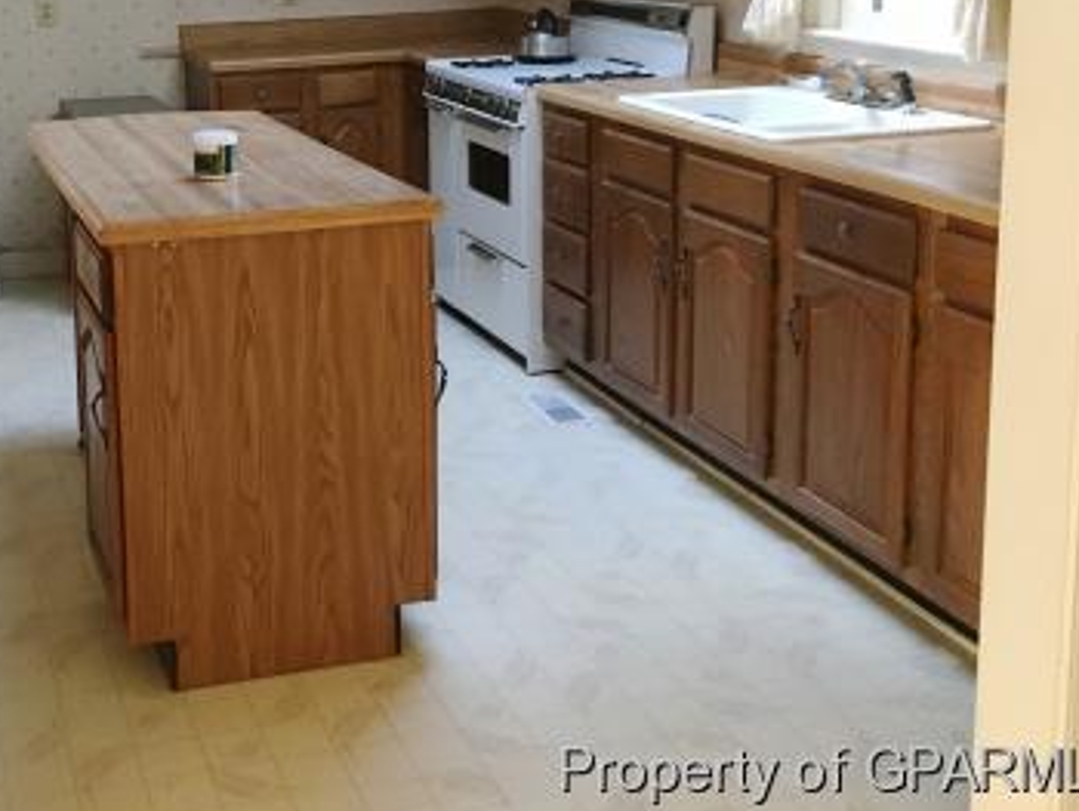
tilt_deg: -10.0
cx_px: 281
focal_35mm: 48
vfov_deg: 29.6
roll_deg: +1.6
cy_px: 167
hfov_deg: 38.7
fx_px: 1497
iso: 160
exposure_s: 1/30
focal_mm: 4.15
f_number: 2.2
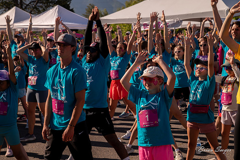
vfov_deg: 17.1
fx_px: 533
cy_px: 80
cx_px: 119
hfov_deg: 25.4
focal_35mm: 80
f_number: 8
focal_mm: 75
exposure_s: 1/500
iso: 200
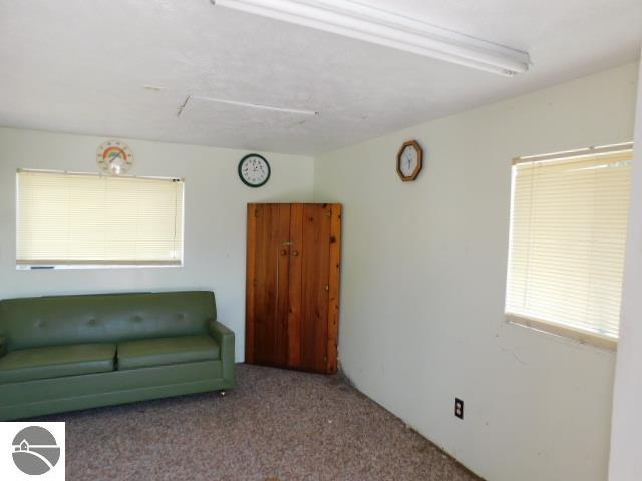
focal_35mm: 23
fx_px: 427
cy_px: 240
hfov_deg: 73.9
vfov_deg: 58.9
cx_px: 321
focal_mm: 4
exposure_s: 1/80
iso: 125
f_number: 3
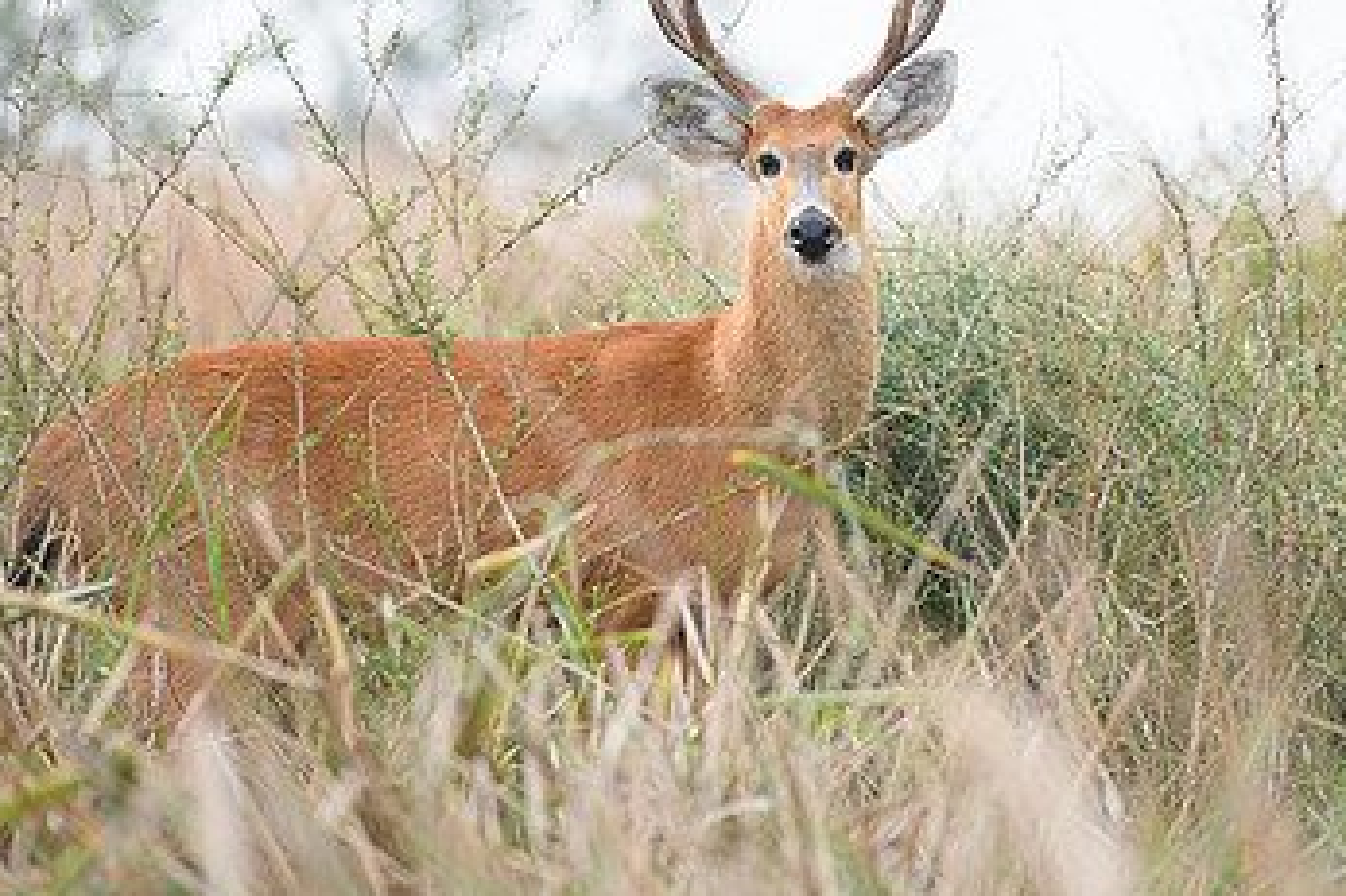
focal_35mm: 334
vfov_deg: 4.1
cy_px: 202
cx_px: 795
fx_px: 12481
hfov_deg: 6.2
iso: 640
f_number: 4
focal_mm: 200
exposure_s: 1/2000
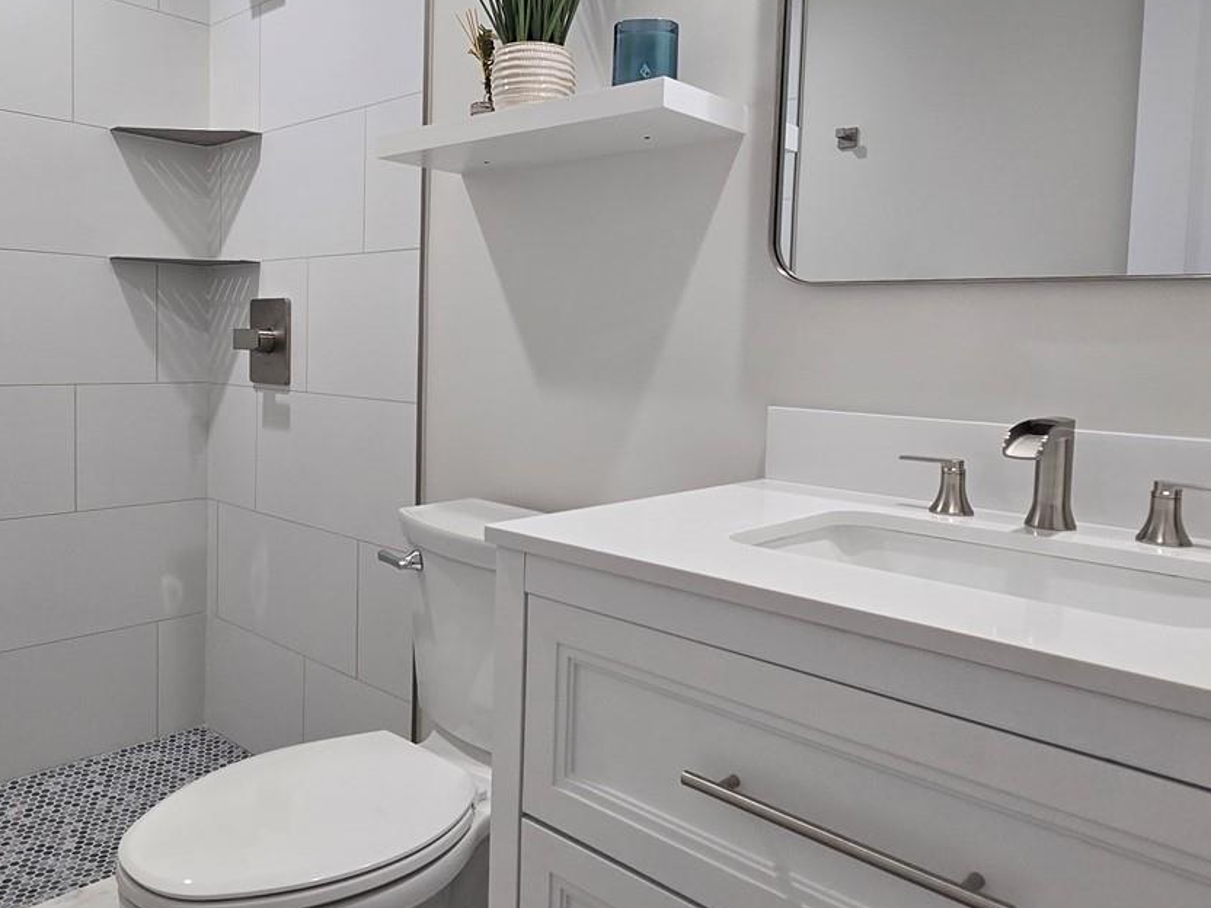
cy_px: 393
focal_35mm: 25
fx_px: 875
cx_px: 520
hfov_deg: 69.0
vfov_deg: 54.7
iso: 80
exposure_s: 1/60
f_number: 2.2
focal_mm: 2.2
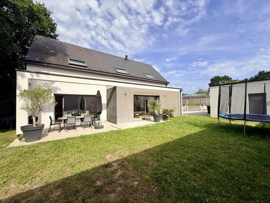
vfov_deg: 85.7
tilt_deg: +1.2
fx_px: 109
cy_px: 102
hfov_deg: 102.1
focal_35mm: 14
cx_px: 135
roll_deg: +0.9
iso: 50
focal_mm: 2.22
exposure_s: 1/3125
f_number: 2.2
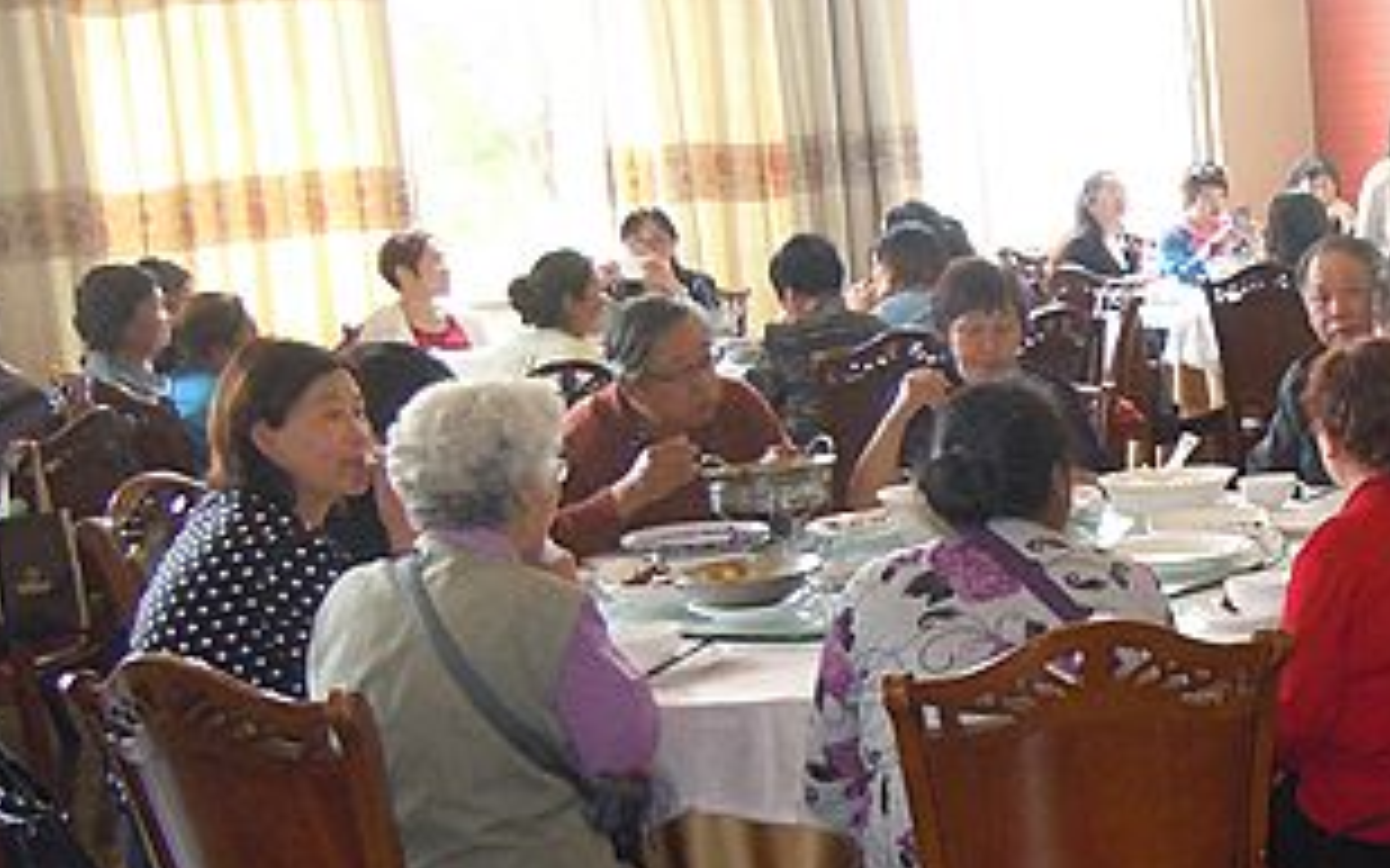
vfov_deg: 18.1
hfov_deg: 26.6
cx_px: 1471
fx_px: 2727
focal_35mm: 72
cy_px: 519
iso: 320
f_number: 3.5
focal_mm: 5.4
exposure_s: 1/80
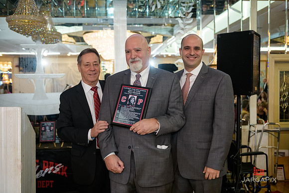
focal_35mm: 38
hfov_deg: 50.7
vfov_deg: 35.1
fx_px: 305
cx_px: 144
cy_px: 96
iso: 1000
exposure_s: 1/125
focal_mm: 38
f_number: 3.2
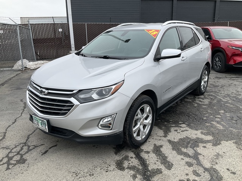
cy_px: 90
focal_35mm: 29
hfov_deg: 61.7
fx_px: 203
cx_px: 121
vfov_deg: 48.2
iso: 25
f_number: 1.8
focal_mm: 3
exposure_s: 1/454
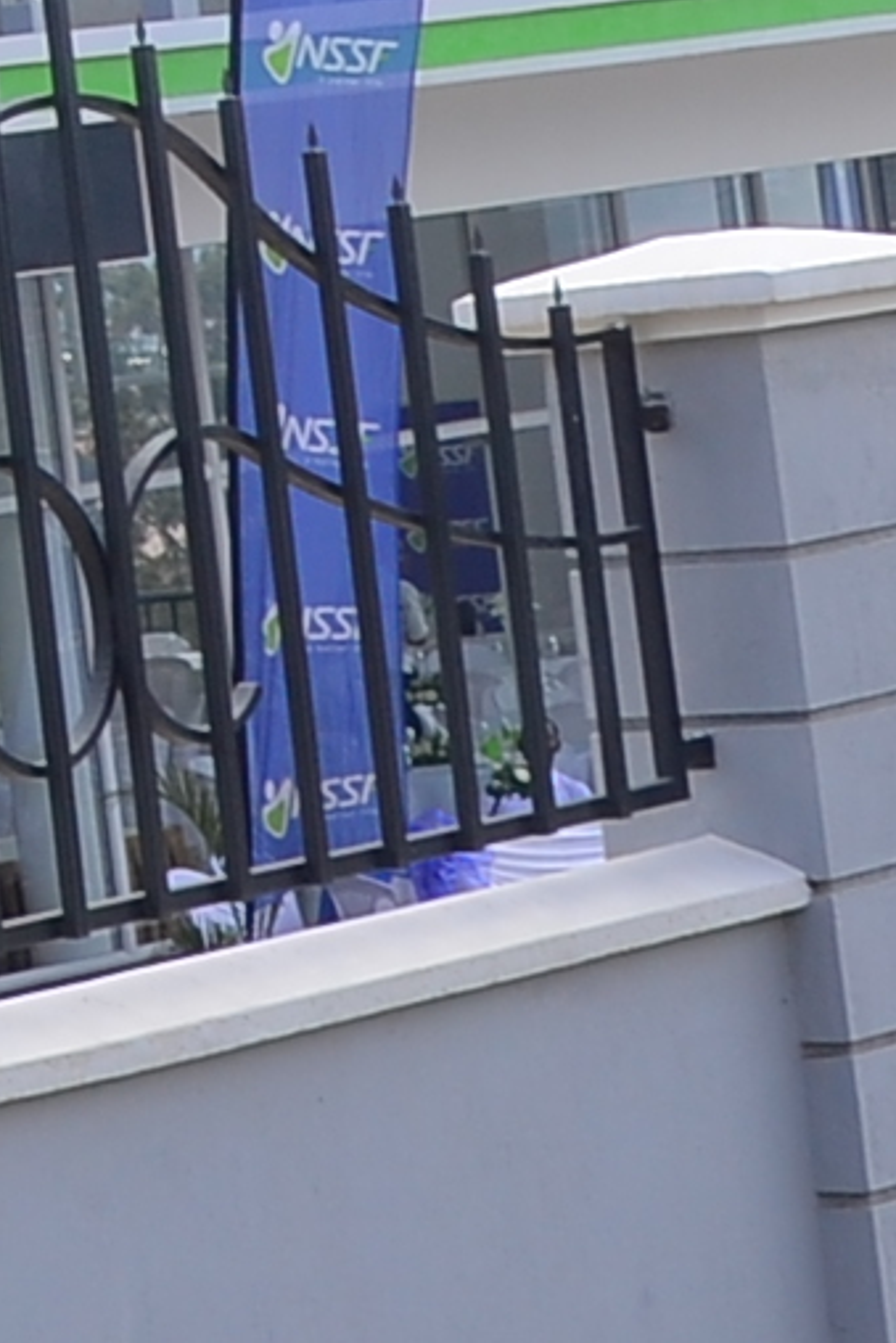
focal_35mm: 229
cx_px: -1631
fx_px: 8529
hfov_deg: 5.7
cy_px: -595
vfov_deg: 8.8
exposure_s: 1/100
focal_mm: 21
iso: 125
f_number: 9
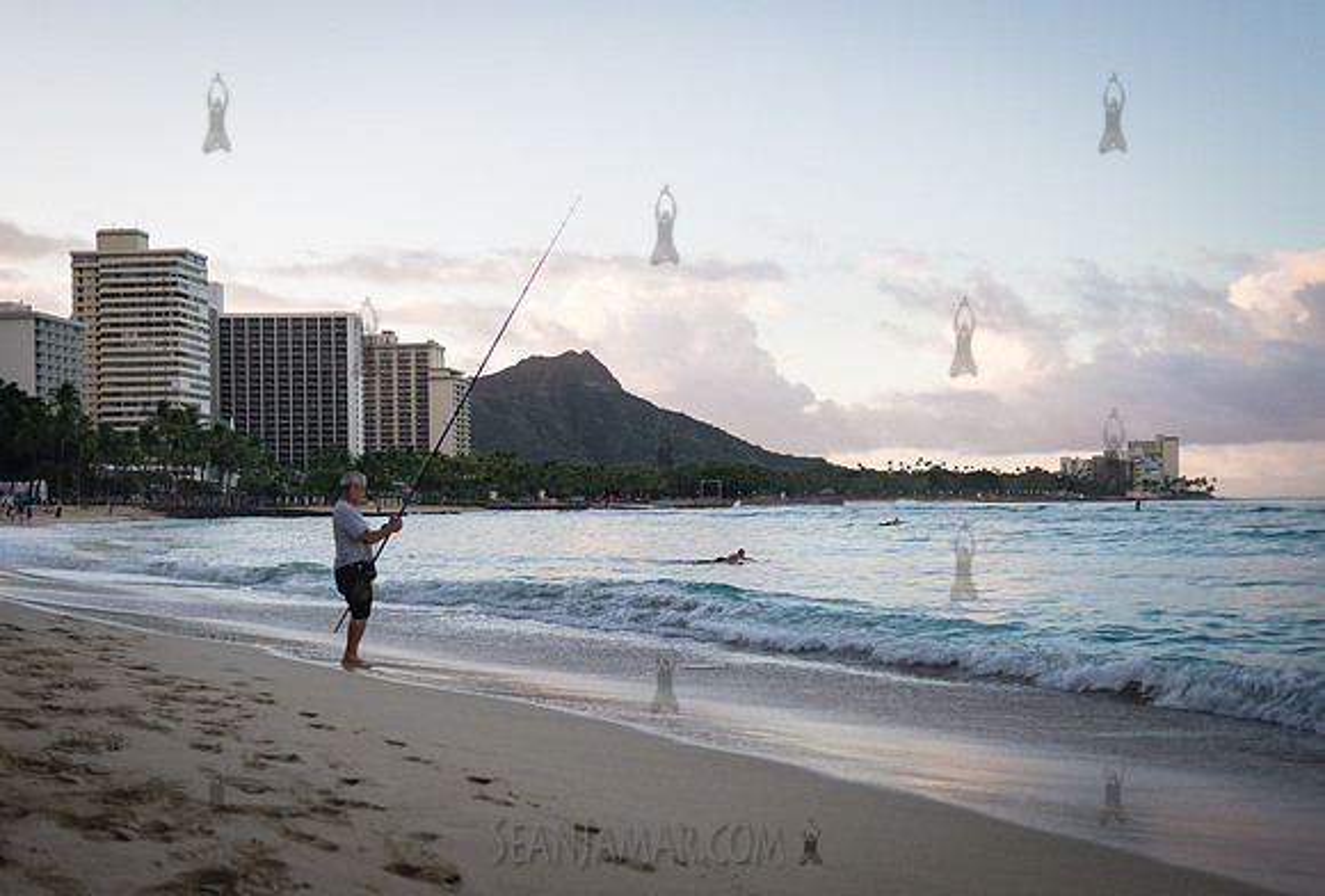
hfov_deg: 45.2
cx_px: 611
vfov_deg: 31.4
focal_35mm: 43
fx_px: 1589
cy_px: 526
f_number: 2.5
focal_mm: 35
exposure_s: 1/4000
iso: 1000
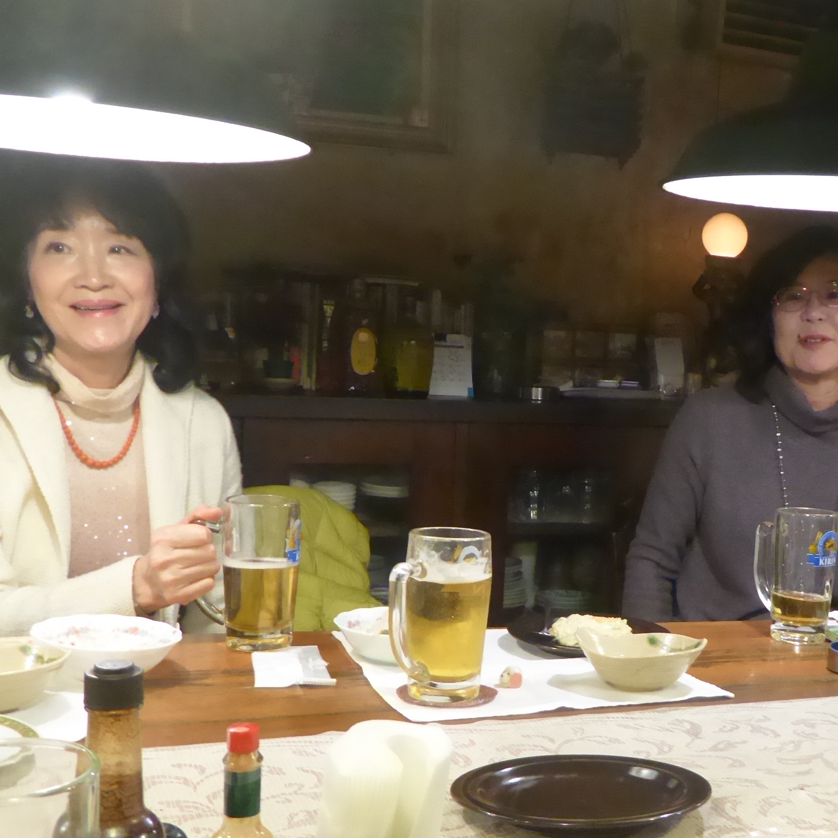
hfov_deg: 34.7
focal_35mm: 48
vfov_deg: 35.2
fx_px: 1315
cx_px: 616
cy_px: 511
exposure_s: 1/50
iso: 800
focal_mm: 5
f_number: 3.5
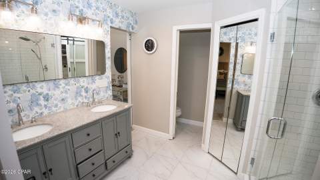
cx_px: 160
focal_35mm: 17
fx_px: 142
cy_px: 90
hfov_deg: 96.7
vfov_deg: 64.7
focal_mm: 16
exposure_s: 1/160
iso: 400
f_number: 4
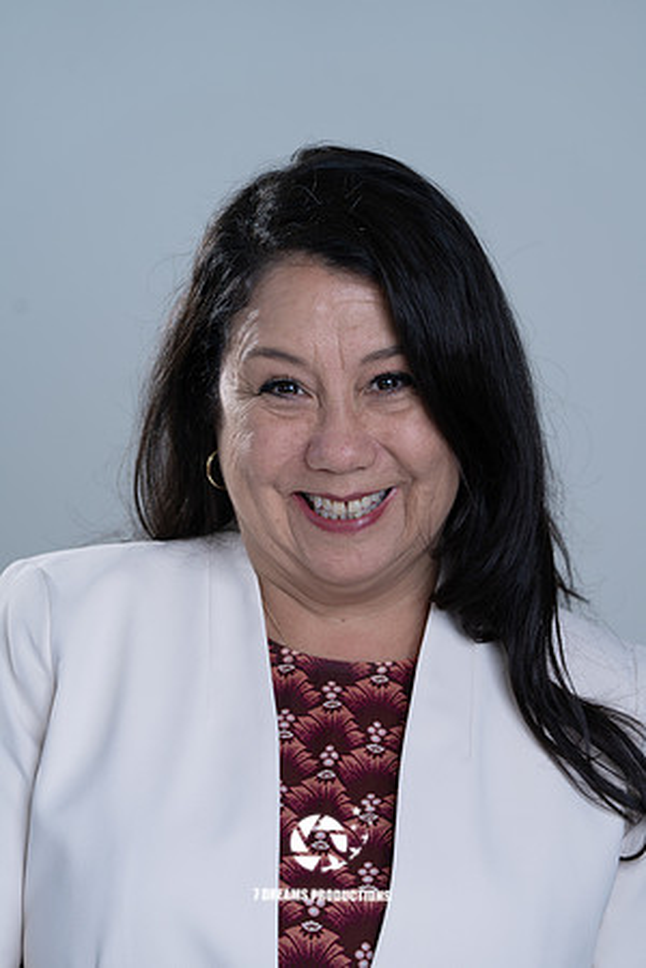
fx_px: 4199
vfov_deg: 13.2
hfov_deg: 8.8
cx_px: 323
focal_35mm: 156
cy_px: 484
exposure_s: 1/200
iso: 160
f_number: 5.6
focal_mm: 156
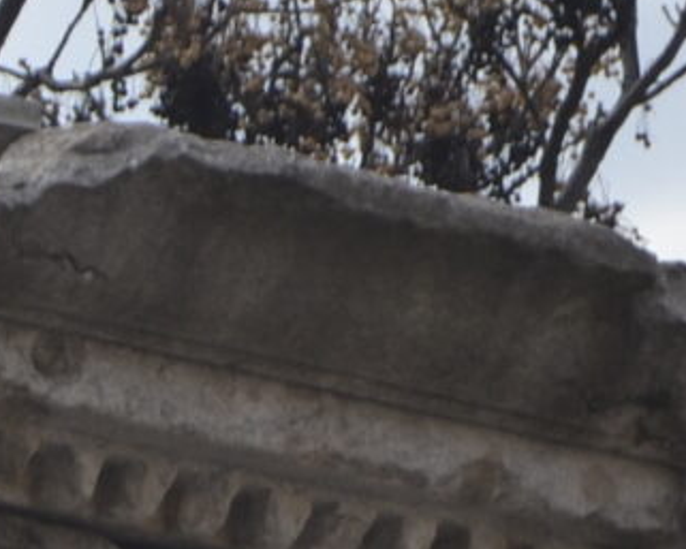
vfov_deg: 2.5
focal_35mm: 618
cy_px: 958
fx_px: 12546
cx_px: -1225
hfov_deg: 3.1
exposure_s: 1/250
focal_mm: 55
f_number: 5.6
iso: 100
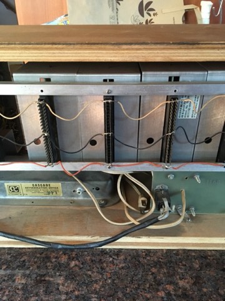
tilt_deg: -31.1
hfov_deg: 48.2
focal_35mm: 29
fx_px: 251
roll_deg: +1.2
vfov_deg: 61.7
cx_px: 112
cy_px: 150
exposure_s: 1/15
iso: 200
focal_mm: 4.15
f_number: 2.2
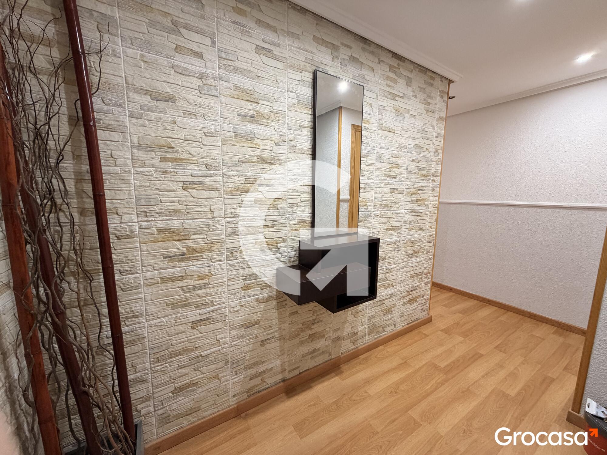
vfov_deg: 85.7
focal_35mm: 14
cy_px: 228
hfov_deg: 102.1
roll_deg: -0.5
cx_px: 304
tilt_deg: -8.5
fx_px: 245
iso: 320
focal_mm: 2.22
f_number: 2.2
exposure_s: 1/100
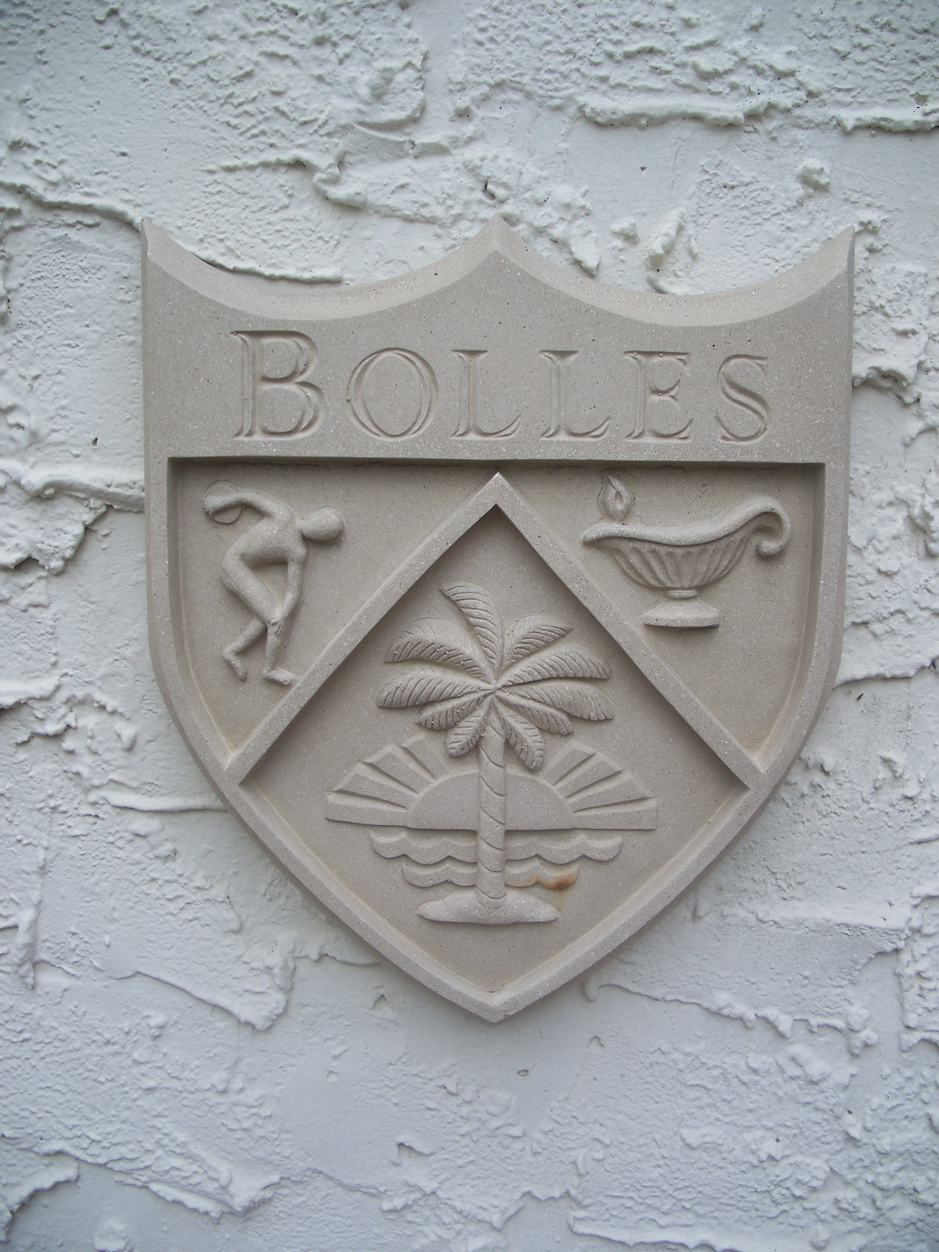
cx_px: 470
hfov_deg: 38.7
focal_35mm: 37
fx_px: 1338
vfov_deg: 50.1
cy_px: 626
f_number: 2.8
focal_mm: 7.8
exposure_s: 1/400
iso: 64
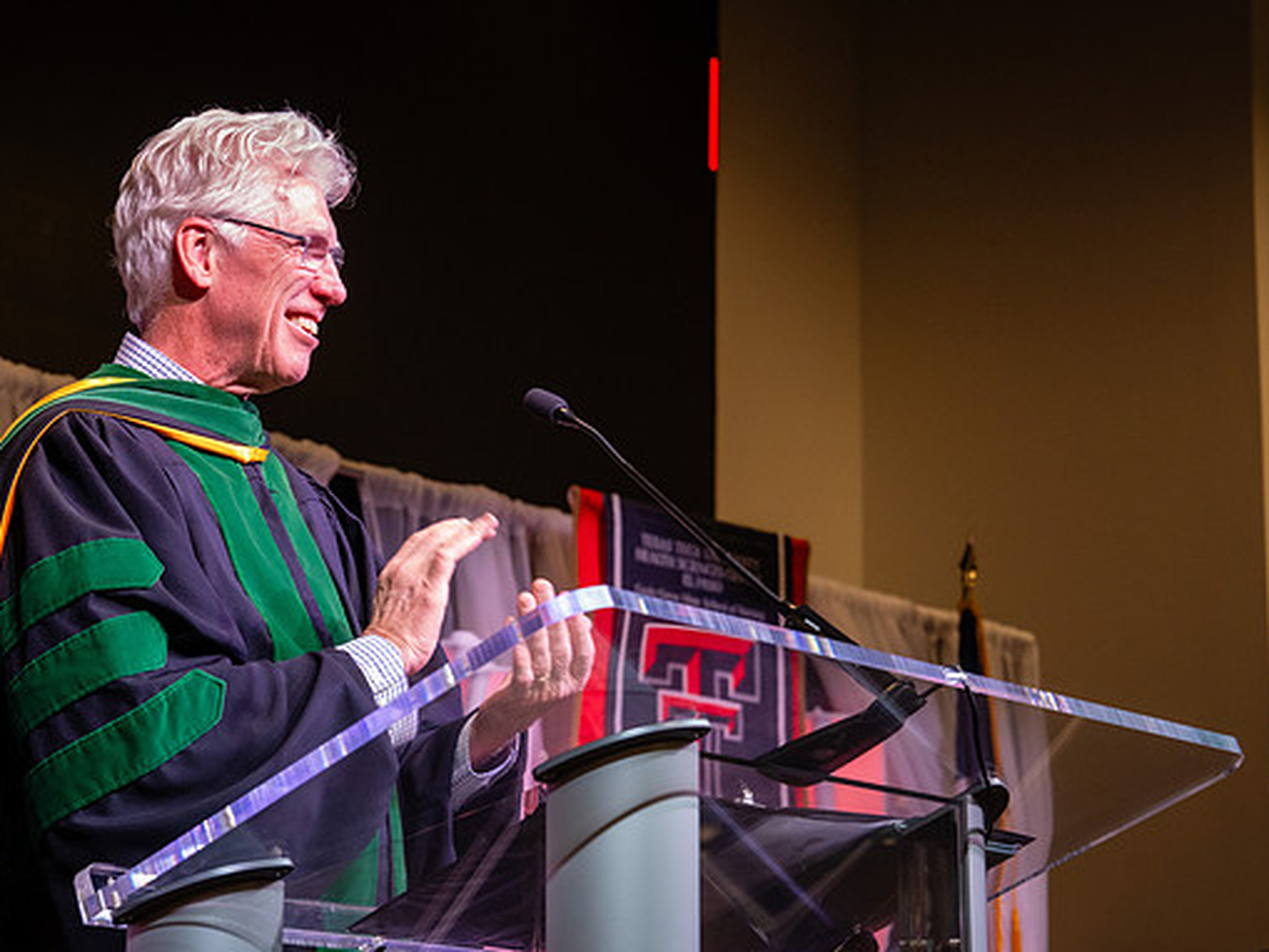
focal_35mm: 99
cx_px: 402
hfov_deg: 19.8
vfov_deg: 14.9
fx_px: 3630
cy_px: 427
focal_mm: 70
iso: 2000
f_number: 5.6
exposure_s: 1/200
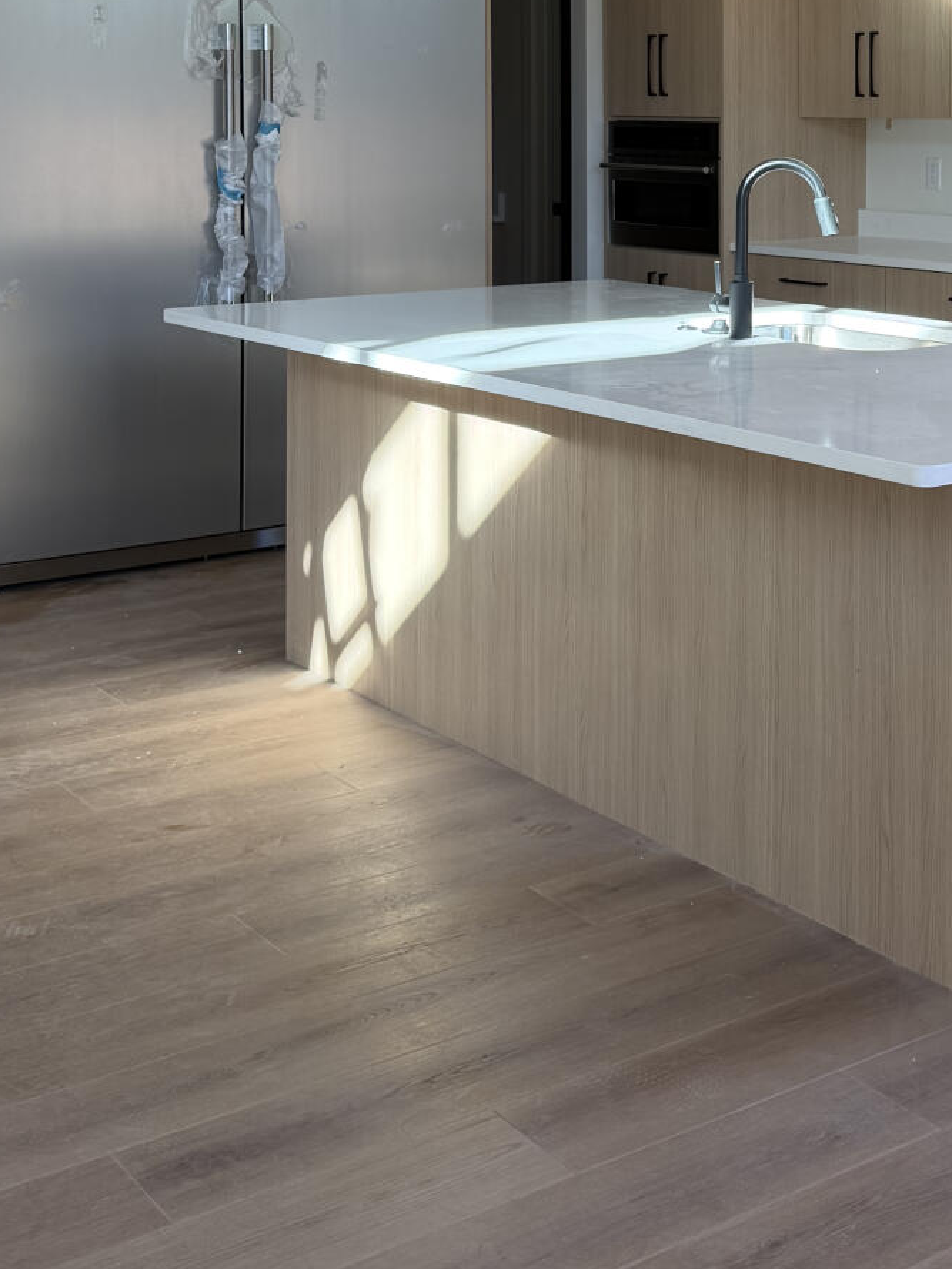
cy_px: 174
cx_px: 882
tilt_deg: -2.1
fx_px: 1980
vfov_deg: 34.0
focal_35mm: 54
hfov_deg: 26.0
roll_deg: +0.0
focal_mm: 6.76
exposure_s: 1/172
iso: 80
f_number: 1.78
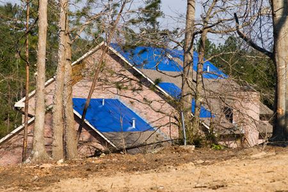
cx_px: 144
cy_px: 96
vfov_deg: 8.7
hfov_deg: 13.0
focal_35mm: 158
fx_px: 1261
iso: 100
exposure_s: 1/100
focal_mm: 105
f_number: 10
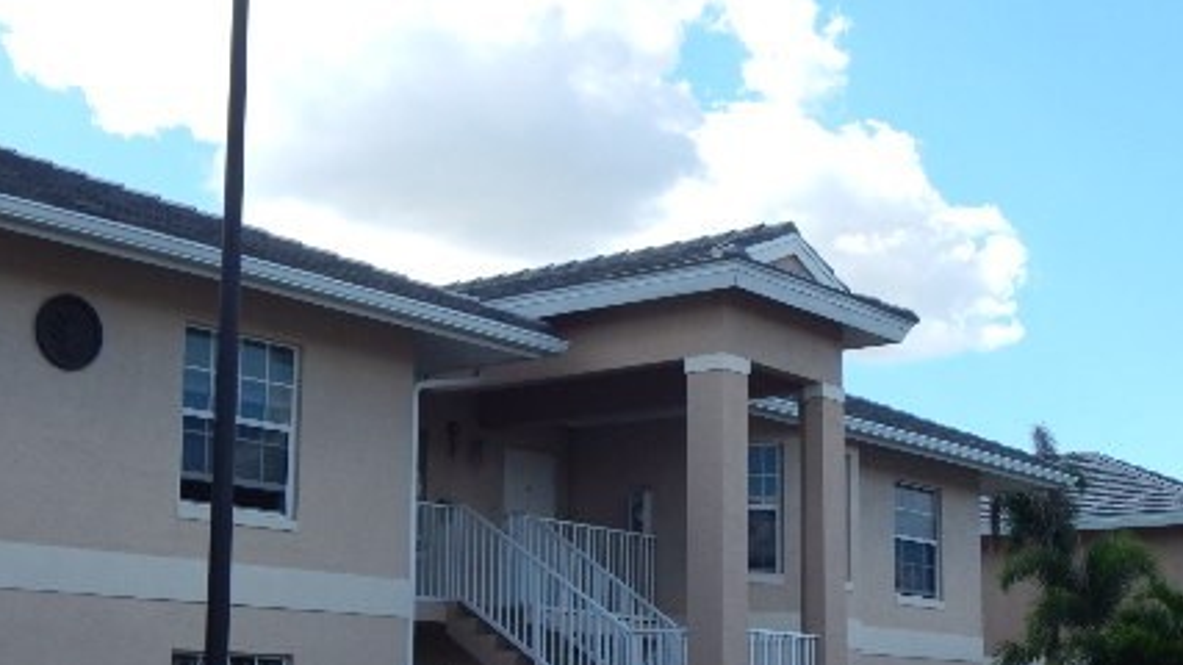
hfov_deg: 33.7
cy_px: 441
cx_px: 701
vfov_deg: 19.3
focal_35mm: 62
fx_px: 1944
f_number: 3.4
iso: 125
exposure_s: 1/800
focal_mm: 6.8
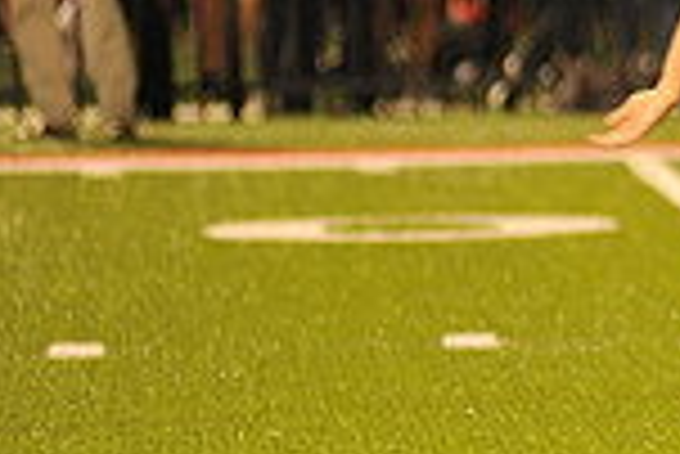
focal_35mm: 767
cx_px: 1189
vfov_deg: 1.8
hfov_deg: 2.7
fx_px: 14501
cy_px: 216
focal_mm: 200
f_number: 2.8
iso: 2000
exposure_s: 1/200
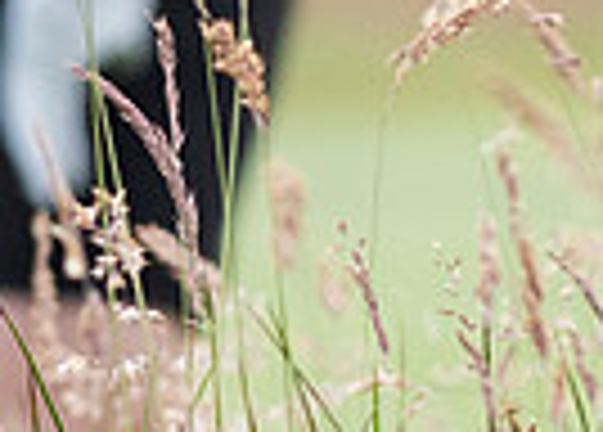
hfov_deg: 1.4
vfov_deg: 1.0
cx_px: -71
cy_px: -438
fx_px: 23932
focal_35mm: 1396
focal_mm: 200
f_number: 5.6
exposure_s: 1/2000
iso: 800
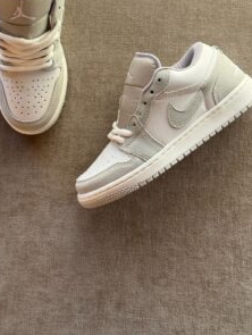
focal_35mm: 65
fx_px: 630
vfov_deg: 29.6
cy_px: 110
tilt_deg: -87.2
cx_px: 120
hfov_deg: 22.6
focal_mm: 6.76
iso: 80
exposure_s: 1/121
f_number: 1.78
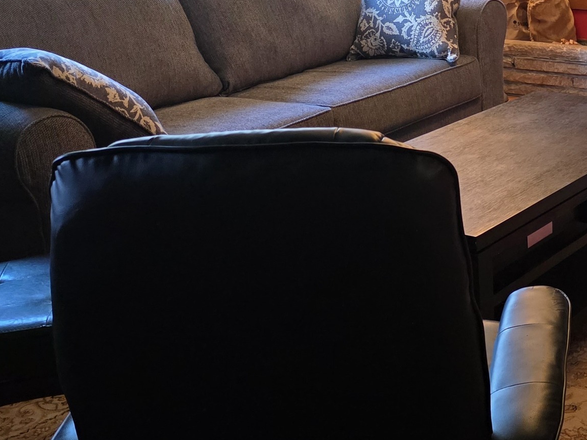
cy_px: 25
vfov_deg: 23.3
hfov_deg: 29.4
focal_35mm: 61
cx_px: 603
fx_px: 1035
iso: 640
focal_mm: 6.3
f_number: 1.7
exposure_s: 1/120
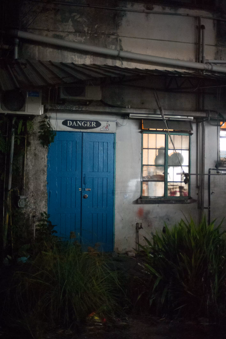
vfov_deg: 39.6
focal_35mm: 50
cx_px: 113
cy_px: 170
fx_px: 471
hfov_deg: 27.0
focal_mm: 50
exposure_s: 1/160
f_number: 1.4
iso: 6400
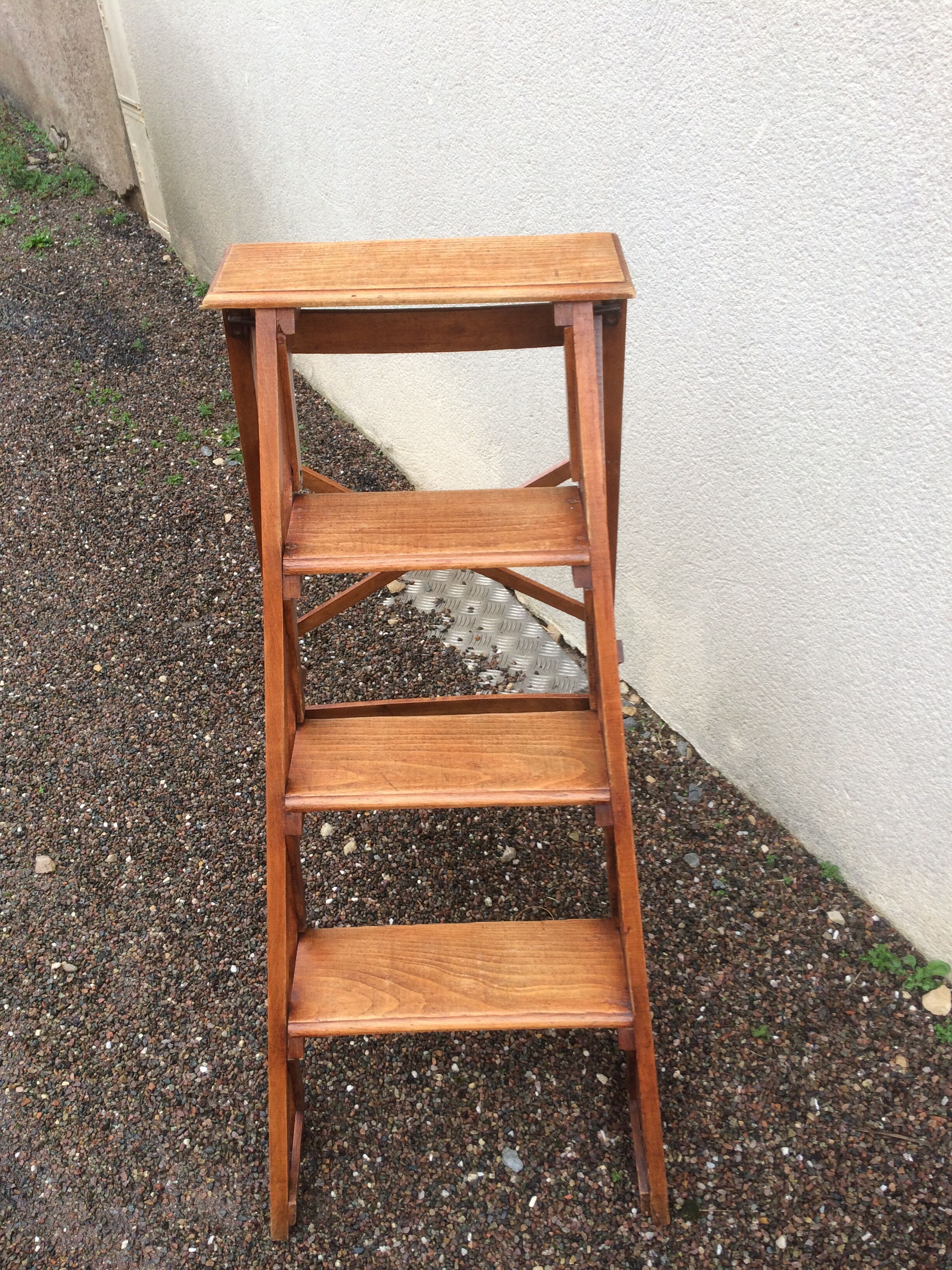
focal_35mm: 29
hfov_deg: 48.2
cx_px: 476
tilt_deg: -34.4
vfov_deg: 61.7
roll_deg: +1.0
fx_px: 1063
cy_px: 635
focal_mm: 4.15
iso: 50
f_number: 2.2
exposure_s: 1/100
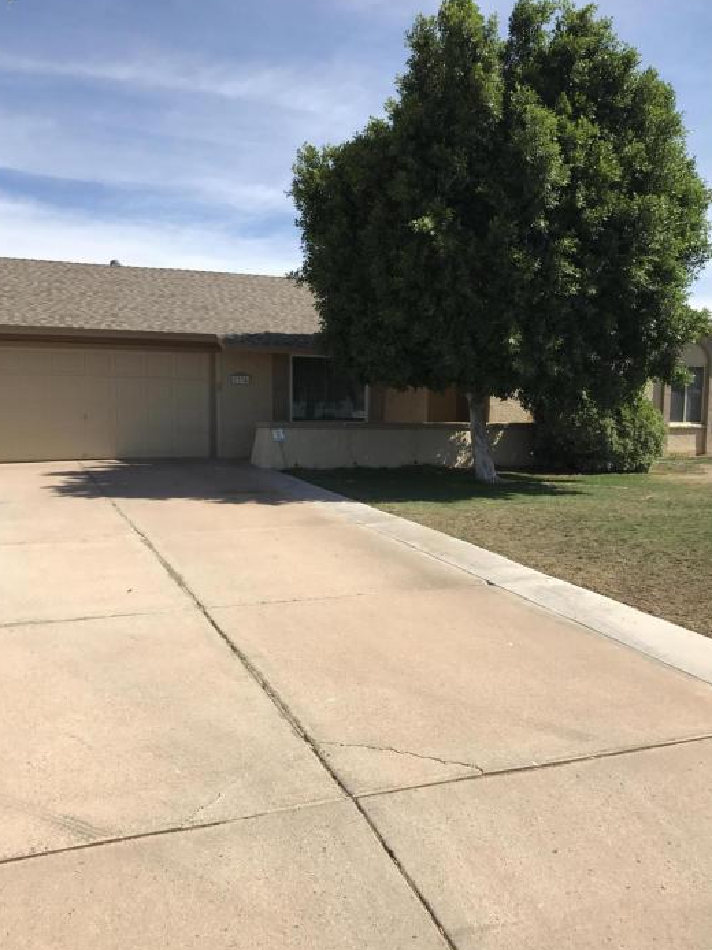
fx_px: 851
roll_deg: -1.9
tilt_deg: -8.4
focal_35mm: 31
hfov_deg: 45.4
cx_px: 379
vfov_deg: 58.3
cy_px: 508
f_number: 1.8
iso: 20
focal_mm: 3.99
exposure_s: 1/2660
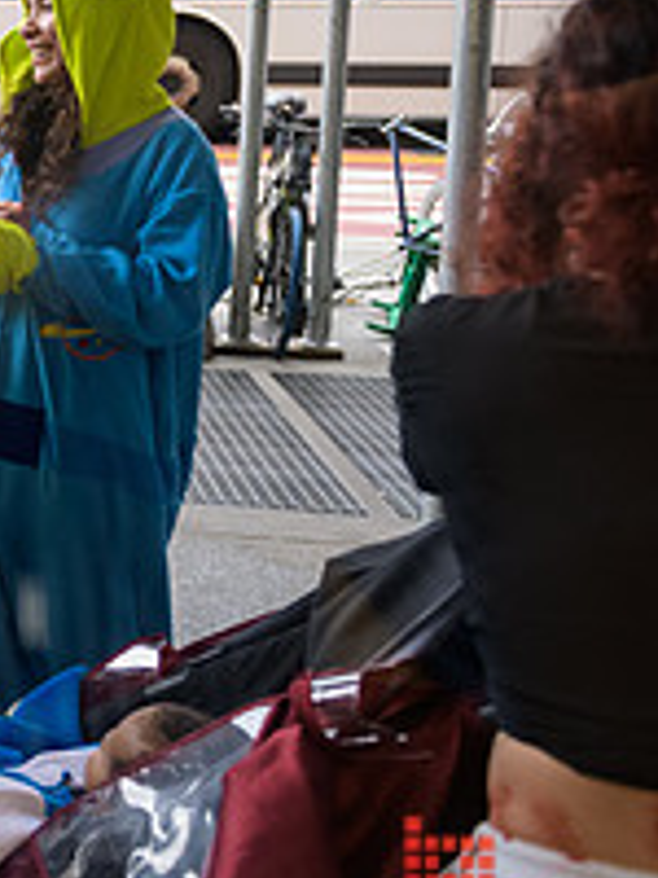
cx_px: -557
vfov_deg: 28.4
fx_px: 1698
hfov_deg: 17.4
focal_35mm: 67
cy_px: 195
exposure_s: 1/125
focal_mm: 24
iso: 800
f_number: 3.2
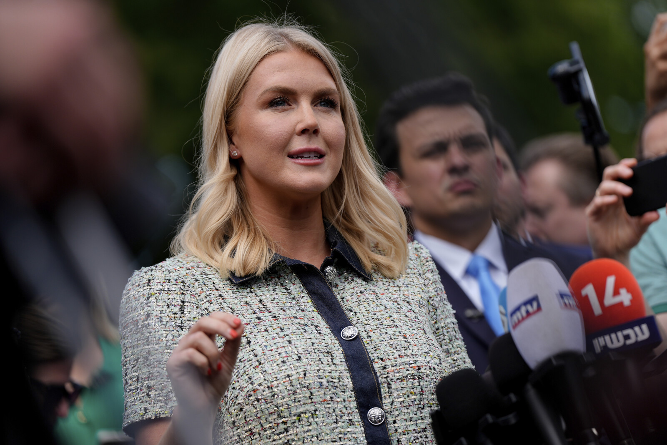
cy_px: 222
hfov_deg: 11.5
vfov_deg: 7.7
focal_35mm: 178
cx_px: 334
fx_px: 3298
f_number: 2.8
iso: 125
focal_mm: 178
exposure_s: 1/2000
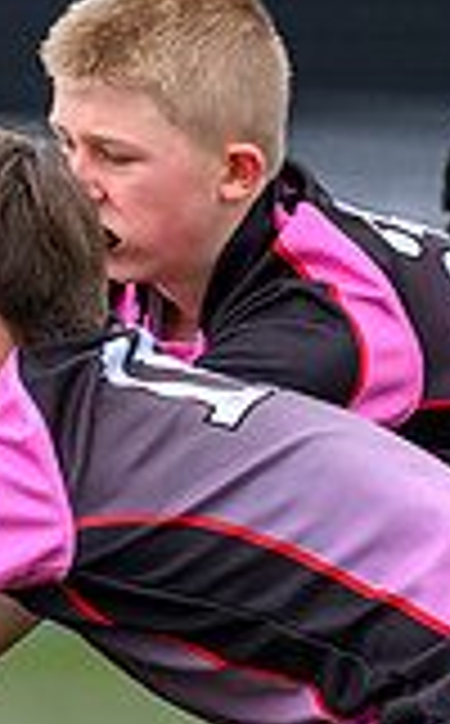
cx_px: -539
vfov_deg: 1.3
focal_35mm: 1679
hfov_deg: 0.8
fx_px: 33094
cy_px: 473
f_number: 4
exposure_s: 1/2000
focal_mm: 400
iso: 1250
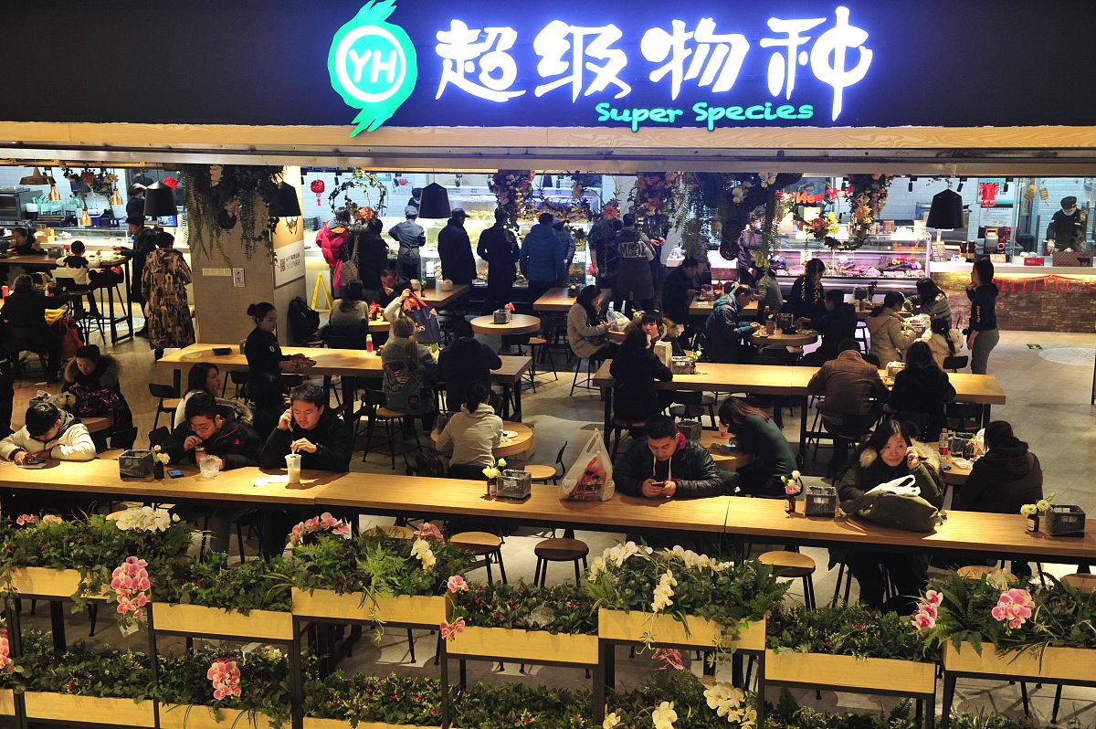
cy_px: 364
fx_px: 1278
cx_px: 548
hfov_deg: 46.4
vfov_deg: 31.8
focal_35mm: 42
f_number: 4.5
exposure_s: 1/160
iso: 2500
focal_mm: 42
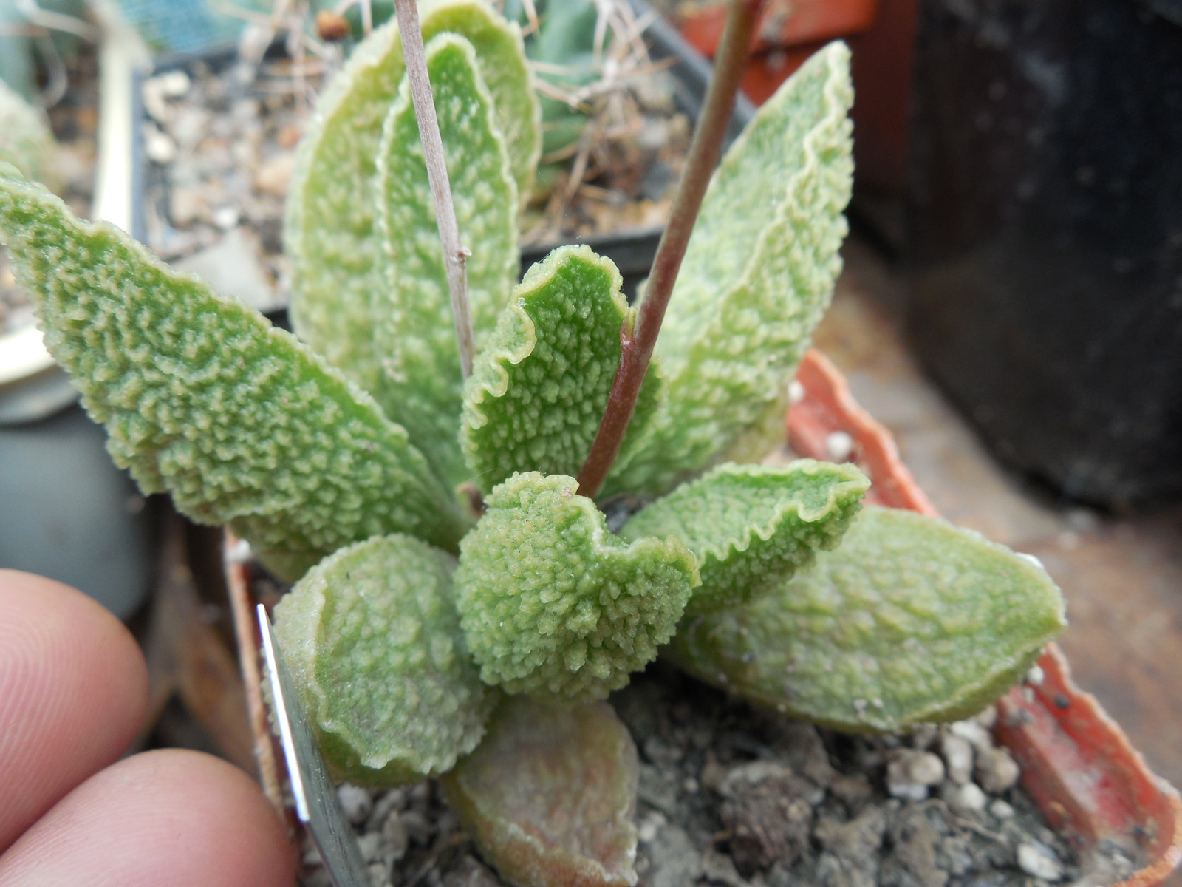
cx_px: 591
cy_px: 444
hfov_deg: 58.4
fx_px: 1059
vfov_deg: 45.4
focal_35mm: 31
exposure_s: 1/160
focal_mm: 5.6
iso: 125
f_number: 3.6
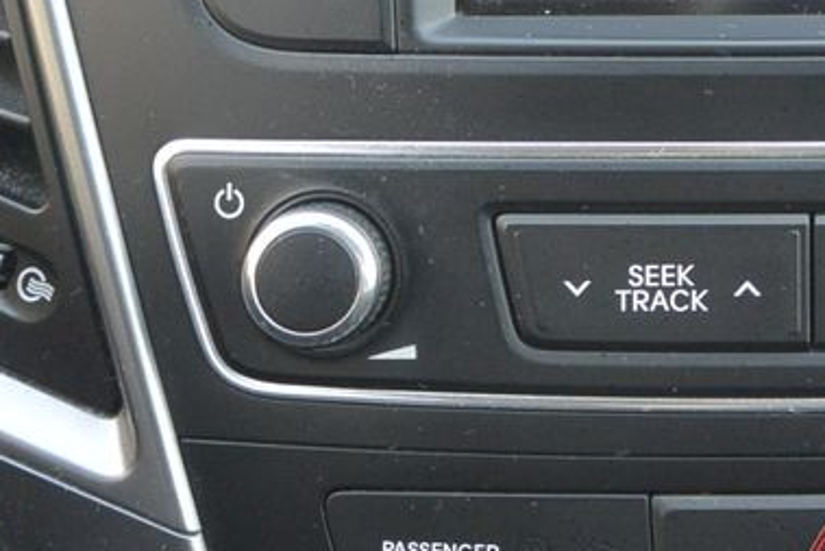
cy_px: -64
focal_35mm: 73
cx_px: 853
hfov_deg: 26.0
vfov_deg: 18.0
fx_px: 1673
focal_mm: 10
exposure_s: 1/125
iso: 320
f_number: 3.5
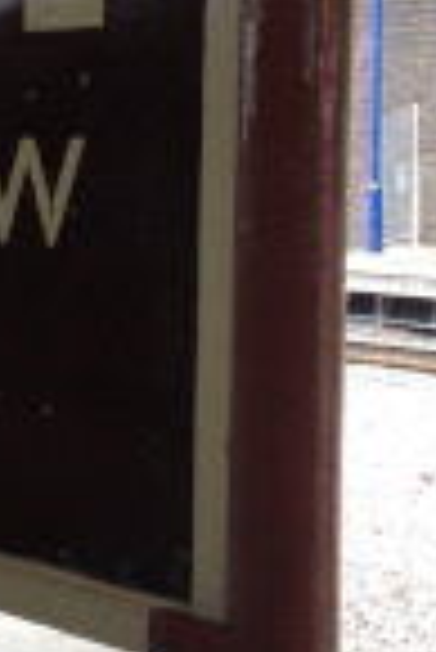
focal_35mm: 113
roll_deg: -1.5
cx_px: -117
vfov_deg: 18.0
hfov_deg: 11.8
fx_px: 2048
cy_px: 180
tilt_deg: -4.3
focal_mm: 4.28
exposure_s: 1/40
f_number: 2.4
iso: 50
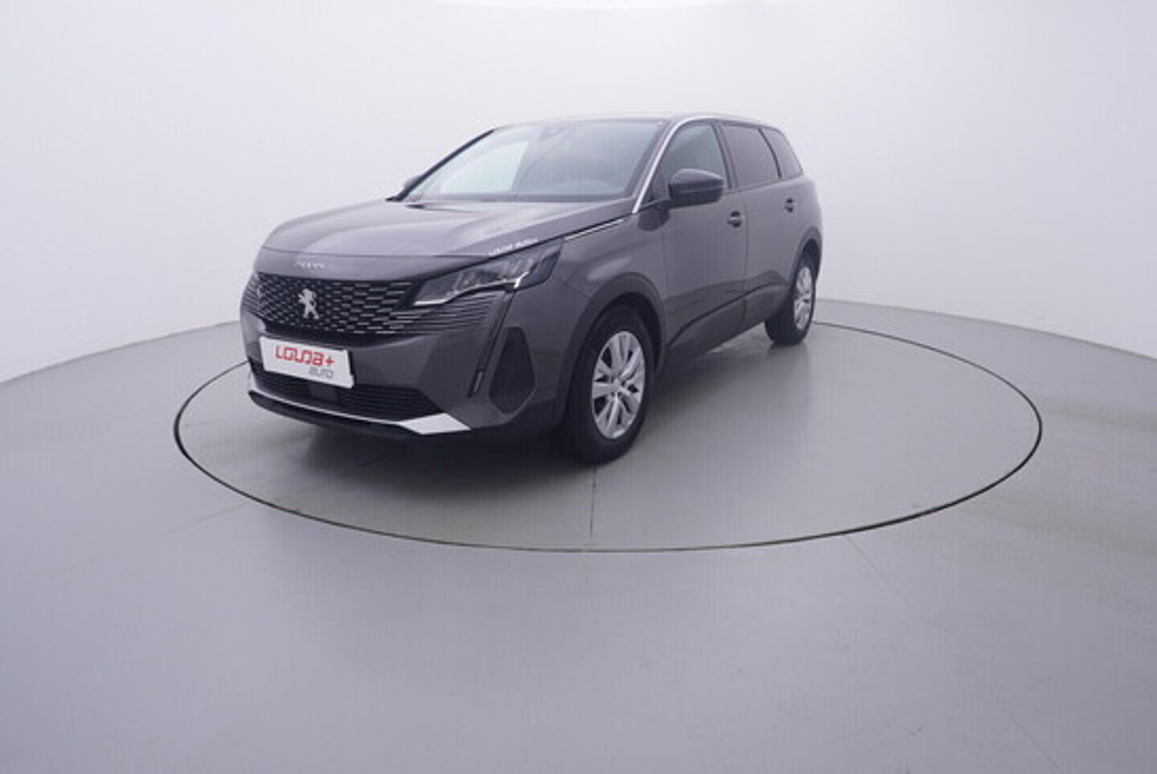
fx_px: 724
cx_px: 578
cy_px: 387
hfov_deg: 77.3
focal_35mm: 22
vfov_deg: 56.2
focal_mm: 15
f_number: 5
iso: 200
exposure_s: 1/80
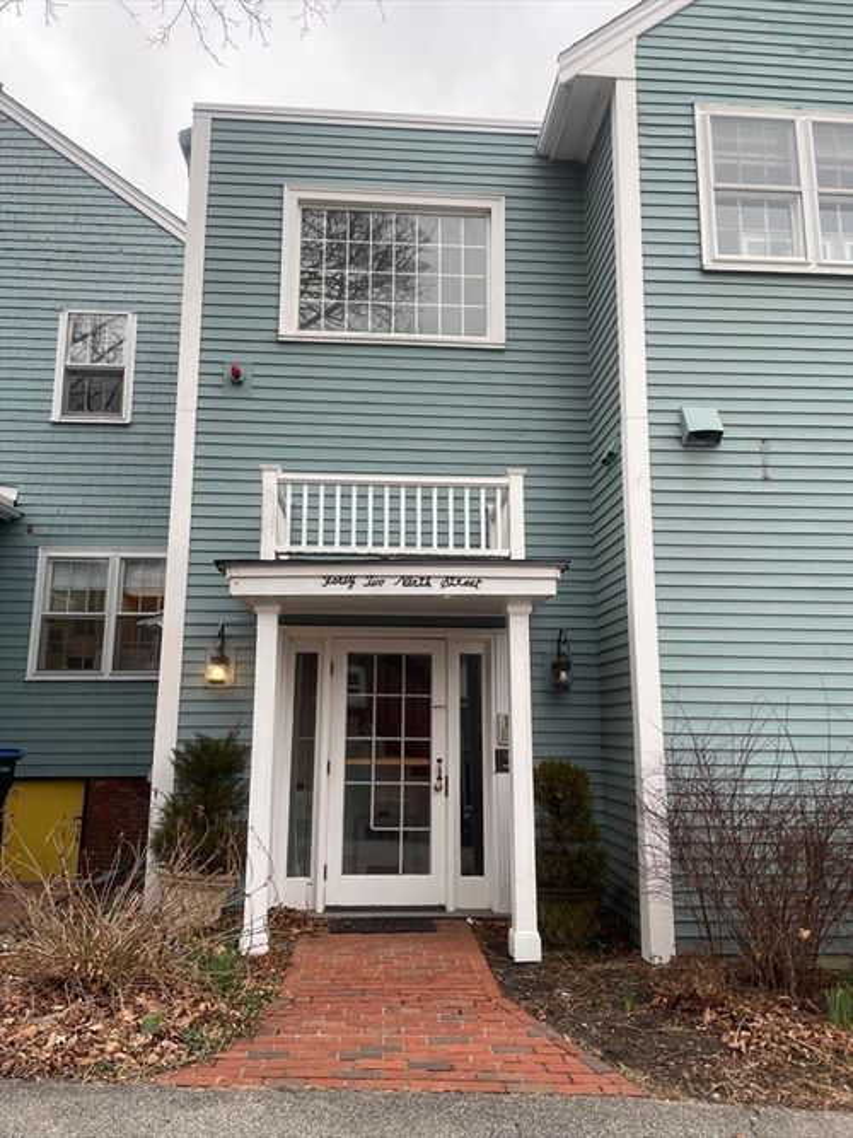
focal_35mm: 26
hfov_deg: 53.0
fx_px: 855
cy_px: 569
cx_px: 426
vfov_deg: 67.3
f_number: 1.6
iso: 32
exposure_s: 1/275
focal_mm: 4.2
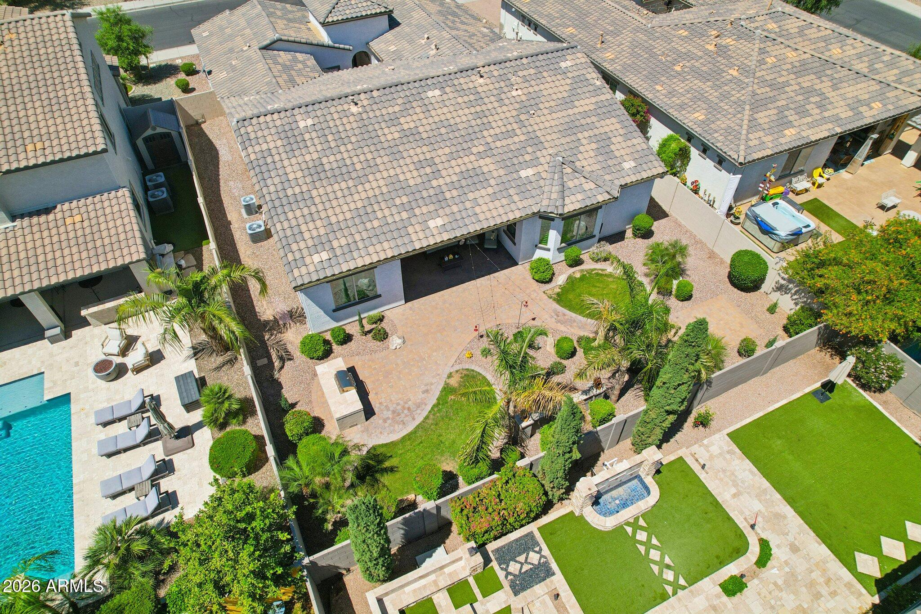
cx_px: 460
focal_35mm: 22
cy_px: 307
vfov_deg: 57.2
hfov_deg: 78.6
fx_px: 563
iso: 100
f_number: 2.8
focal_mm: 8.4
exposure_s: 1/180
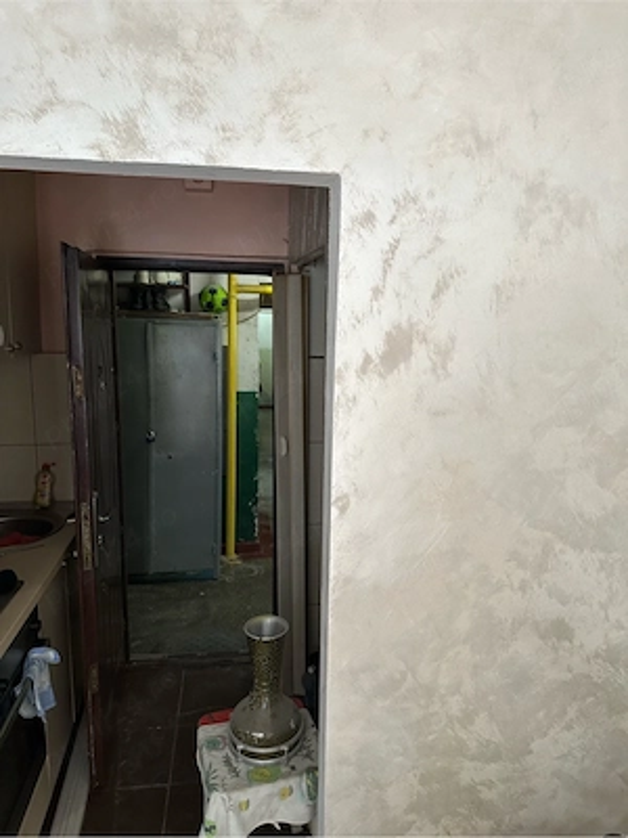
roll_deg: -1.2
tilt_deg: -7.0
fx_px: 581
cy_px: 419
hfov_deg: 56.8
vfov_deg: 71.6
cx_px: 314
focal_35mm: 24
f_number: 1.78
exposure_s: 1/60
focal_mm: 6.86
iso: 400
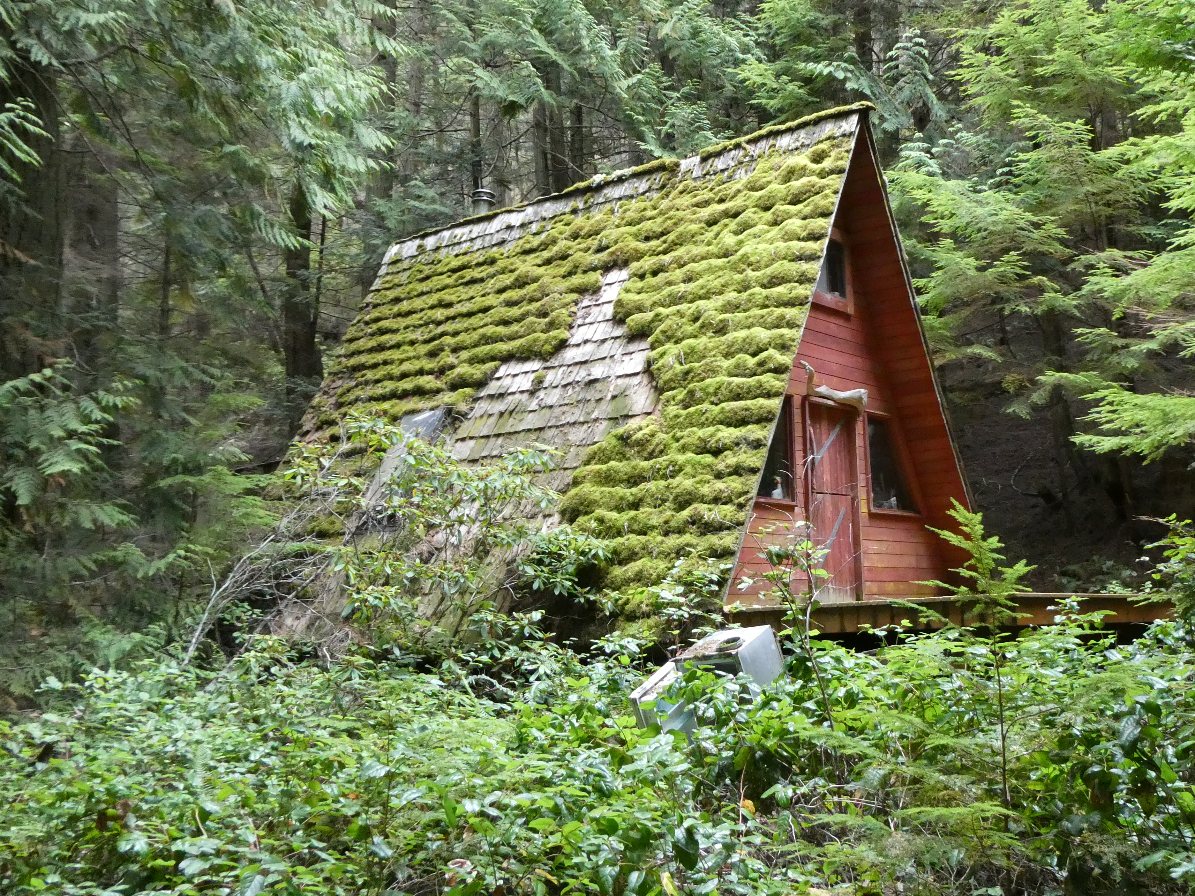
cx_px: 749
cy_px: 376
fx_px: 1243
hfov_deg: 50.8
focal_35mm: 36
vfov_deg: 39.5
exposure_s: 1/80
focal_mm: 4.7
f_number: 3.4
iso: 800
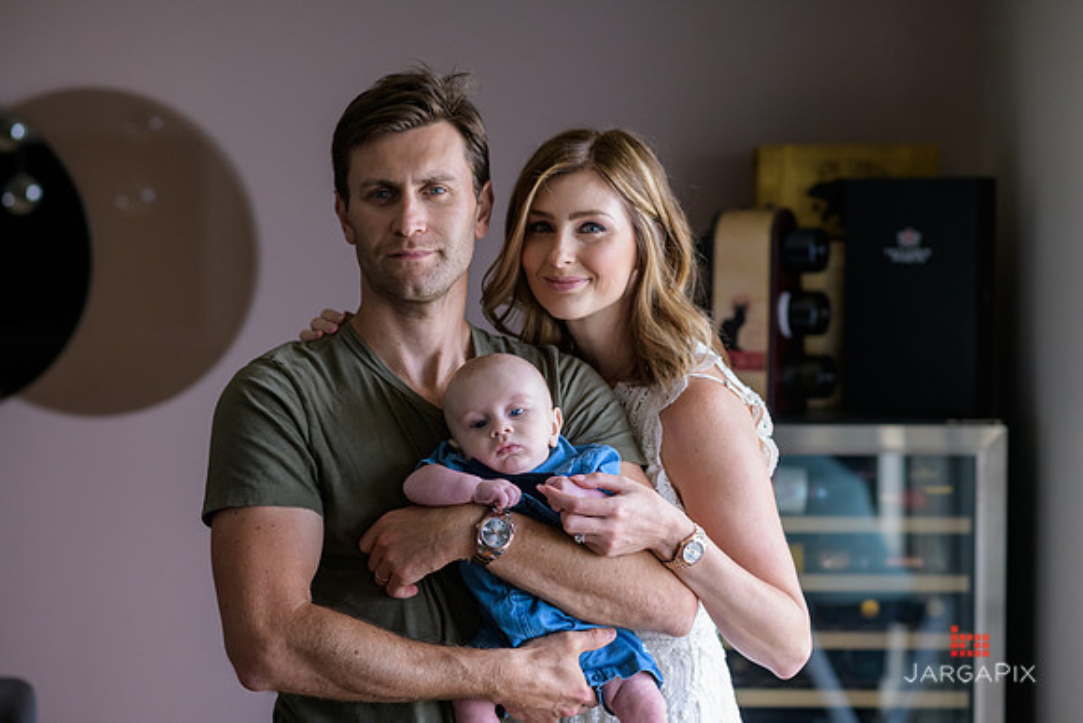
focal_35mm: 85
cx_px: 542
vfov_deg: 16.1
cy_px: 362
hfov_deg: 23.9
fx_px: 2558
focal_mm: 85
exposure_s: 1/400
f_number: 3.2
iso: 1250
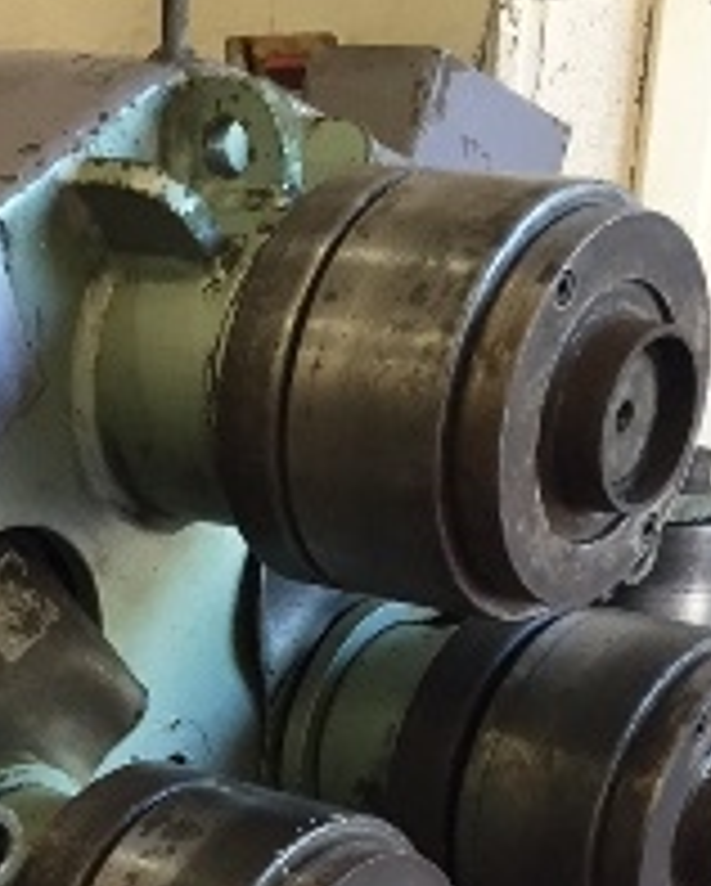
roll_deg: +2.9
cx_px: -166
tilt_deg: -28.2
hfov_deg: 16.0
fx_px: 2416
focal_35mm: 92
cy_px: 1196
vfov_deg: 19.0
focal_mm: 4.15
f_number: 2.2
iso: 64
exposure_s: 1/33
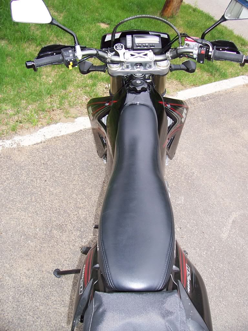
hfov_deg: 41.8
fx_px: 325
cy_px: 166
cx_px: 124
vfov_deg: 54.0
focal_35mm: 34
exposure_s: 1/250
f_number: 2.7
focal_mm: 5.6
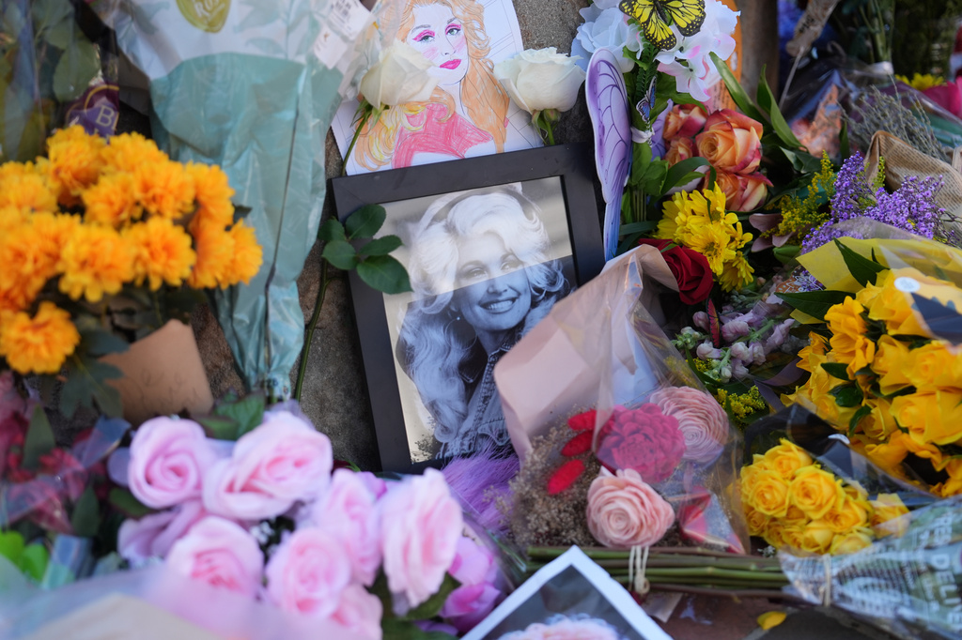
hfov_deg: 39.6
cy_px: 320
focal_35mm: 50
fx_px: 1336
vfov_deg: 27.0
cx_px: 481
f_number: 2.8
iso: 400
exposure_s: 1/1000
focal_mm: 50
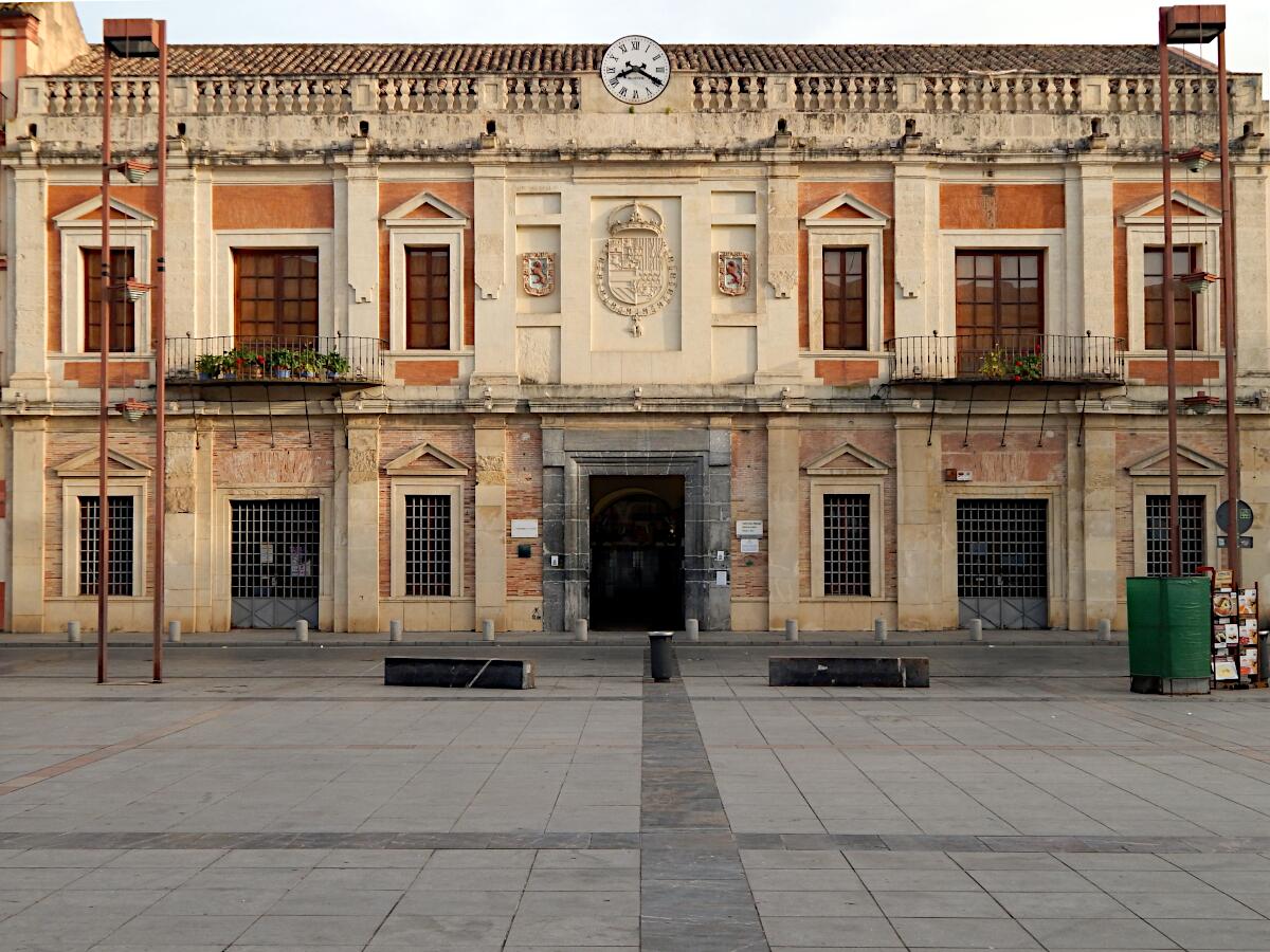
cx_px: 635
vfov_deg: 33.6
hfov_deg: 43.9
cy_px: 476
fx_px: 1578
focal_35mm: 43
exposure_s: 1/320
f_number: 3.6
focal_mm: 7.7
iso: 125
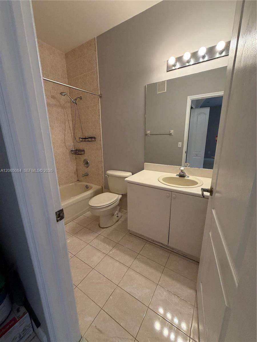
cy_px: 171
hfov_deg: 85.7
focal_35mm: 14
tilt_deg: -14.7
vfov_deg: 102.1
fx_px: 139
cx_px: 128
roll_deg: +2.1
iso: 320
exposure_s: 1/120
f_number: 2.2
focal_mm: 2.22
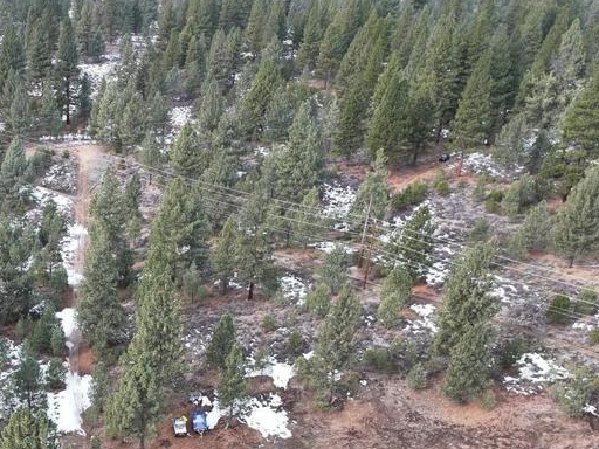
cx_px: 69
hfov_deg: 37.3
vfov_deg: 28.6
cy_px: 436
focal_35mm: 48
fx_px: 831
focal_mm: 12.29
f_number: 2.8
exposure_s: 1/640
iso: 120
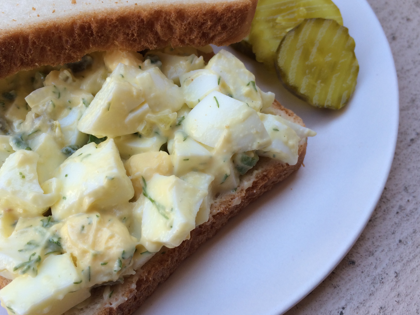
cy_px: 144
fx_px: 437
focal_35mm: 36
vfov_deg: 39.6
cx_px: 194
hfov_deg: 51.3
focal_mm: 4.12
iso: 32
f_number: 2.2
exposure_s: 1/121
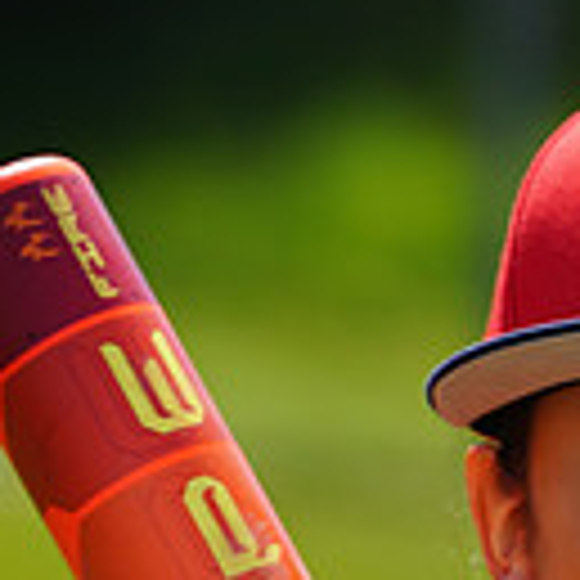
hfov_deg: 1.8
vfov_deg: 1.8
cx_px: 605
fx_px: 18388
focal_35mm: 970
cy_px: 1097
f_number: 7.1
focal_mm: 253
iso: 100
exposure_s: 1/250
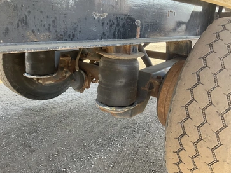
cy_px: 90
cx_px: 113
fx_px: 213
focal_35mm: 32
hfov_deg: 56.8
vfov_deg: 44.1
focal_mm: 3
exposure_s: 1/122
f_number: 1.8
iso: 40
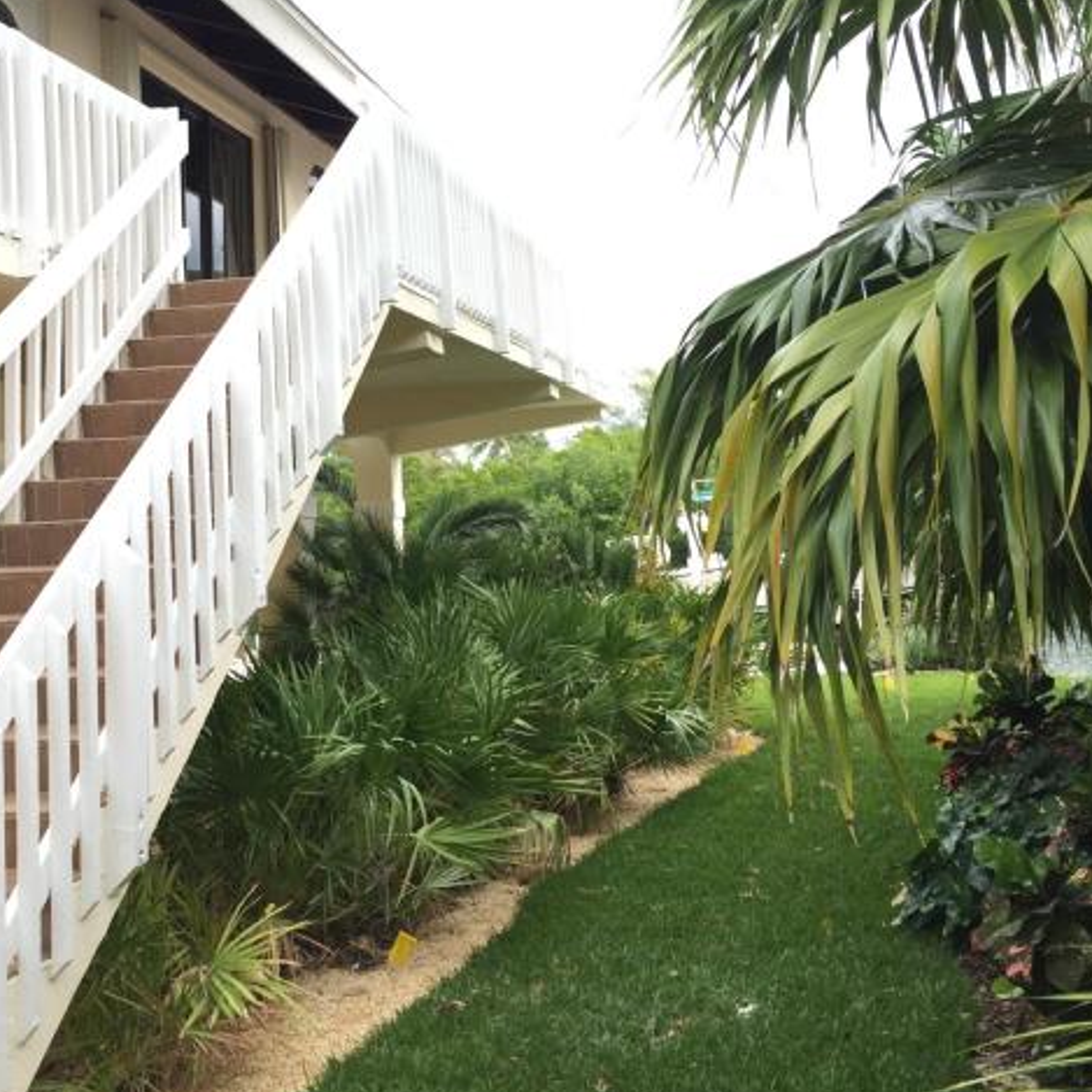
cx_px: 435
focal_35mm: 42
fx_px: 1499
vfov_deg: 39.6
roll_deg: +2.2
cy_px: 382
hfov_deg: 39.9
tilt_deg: +6.9
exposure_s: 1/234
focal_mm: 4.15
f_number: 2.2
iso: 32
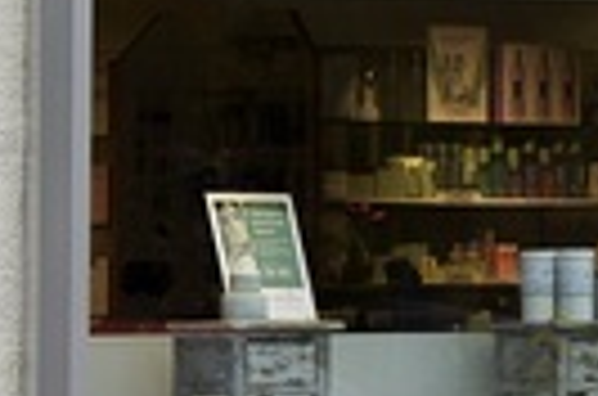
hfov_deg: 4.9
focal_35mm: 415
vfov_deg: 3.3
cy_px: -79
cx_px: 1048
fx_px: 6877
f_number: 7.1
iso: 100
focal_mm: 55
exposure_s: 1/100
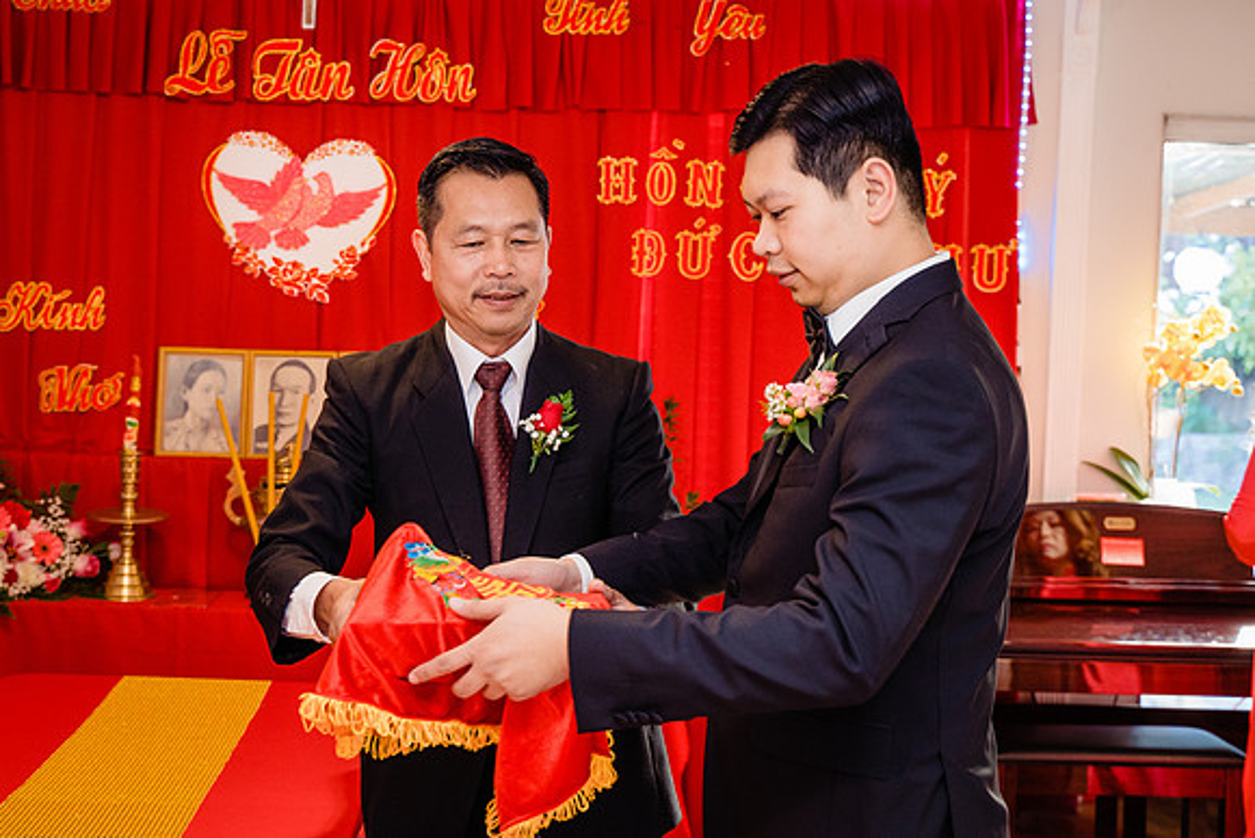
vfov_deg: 24.6
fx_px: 1916
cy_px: 385
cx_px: 545
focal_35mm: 55
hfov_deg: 36.2
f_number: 4
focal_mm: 43
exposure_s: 1/125
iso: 2000
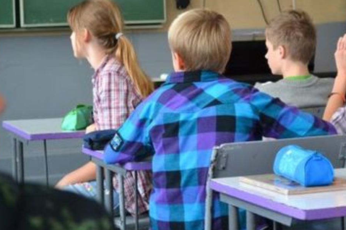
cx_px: 212
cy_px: 82
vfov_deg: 11.7
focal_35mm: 117
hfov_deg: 17.5
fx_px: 1121
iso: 2500
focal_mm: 55
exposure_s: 1/60
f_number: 5.6
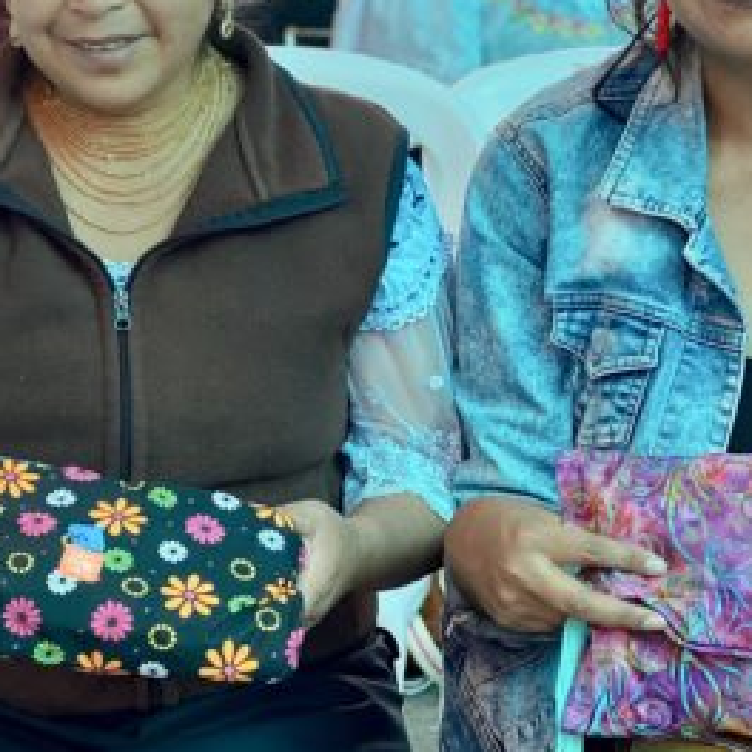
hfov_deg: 13.2
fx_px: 3220
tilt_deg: -11.1
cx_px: 111
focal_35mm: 131
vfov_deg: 13.3
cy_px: 199
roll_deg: -0.4
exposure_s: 1/130
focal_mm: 6
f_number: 2
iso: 20
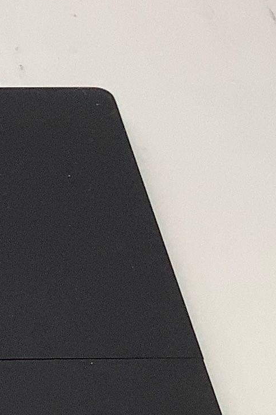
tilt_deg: -54.0
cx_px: -447
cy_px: 459
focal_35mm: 144
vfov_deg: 13.9
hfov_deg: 8.5
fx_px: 1657
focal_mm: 3.3
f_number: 2.4
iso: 40
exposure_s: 1/120
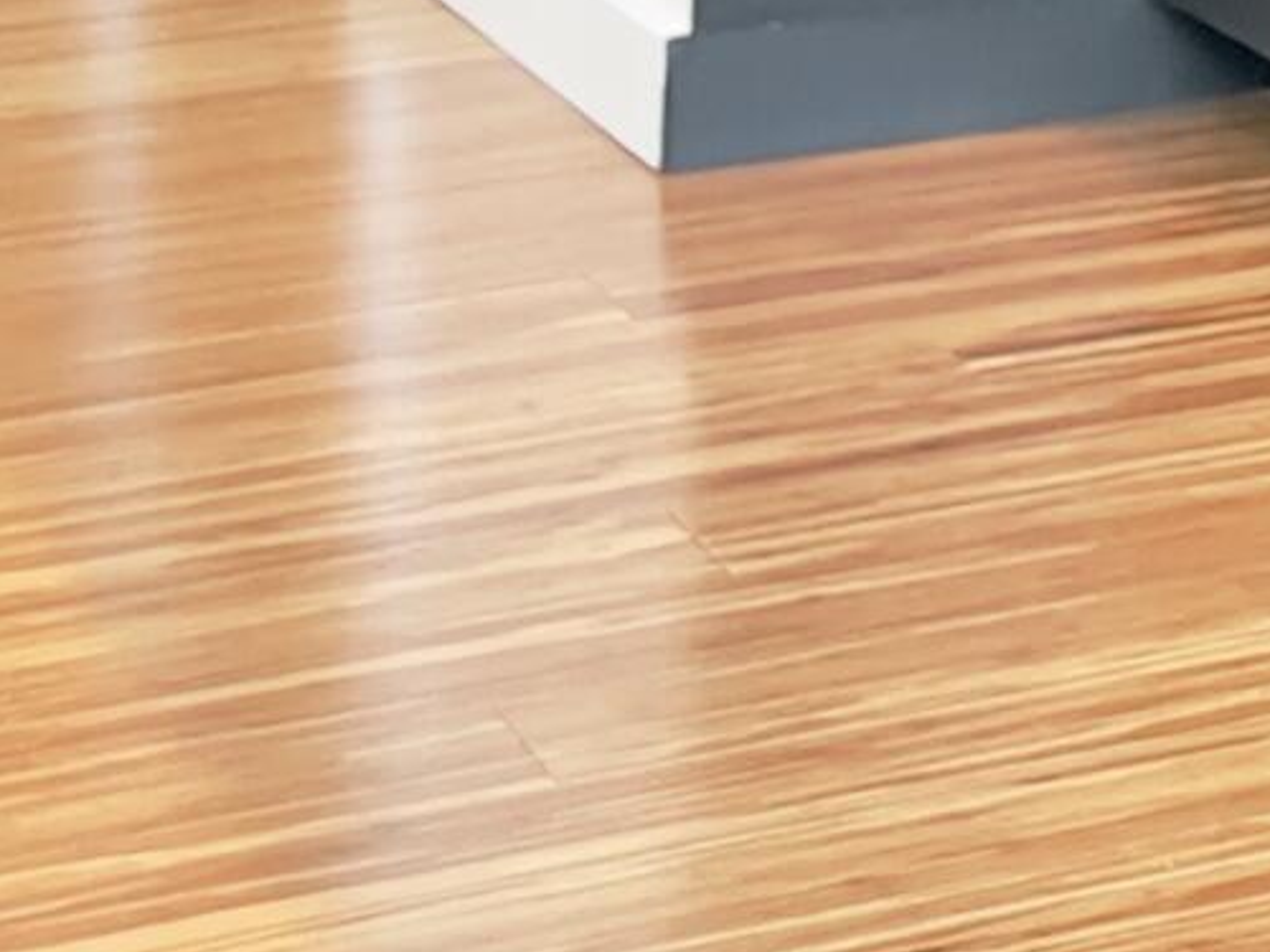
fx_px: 5723
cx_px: 3155
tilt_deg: -0.3
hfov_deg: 10.6
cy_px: -1186
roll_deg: +0.6
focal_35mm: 156
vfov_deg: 8.8
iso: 320
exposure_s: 1/60
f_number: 1.5
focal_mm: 5.7
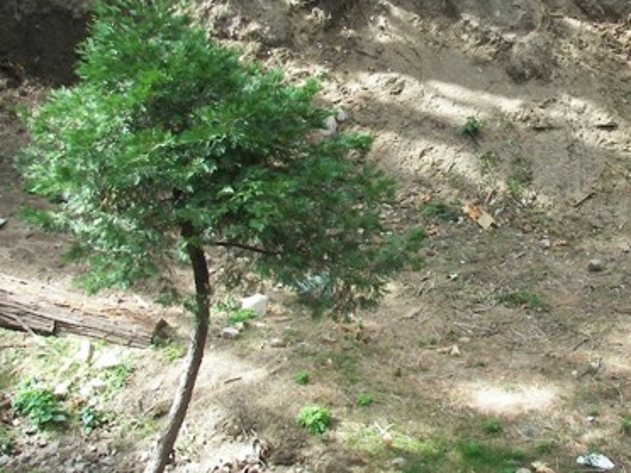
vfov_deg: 23.6
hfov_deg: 30.9
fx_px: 1130
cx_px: 433
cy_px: 164
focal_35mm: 62
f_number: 2.8
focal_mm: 6
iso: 50
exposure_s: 1/200
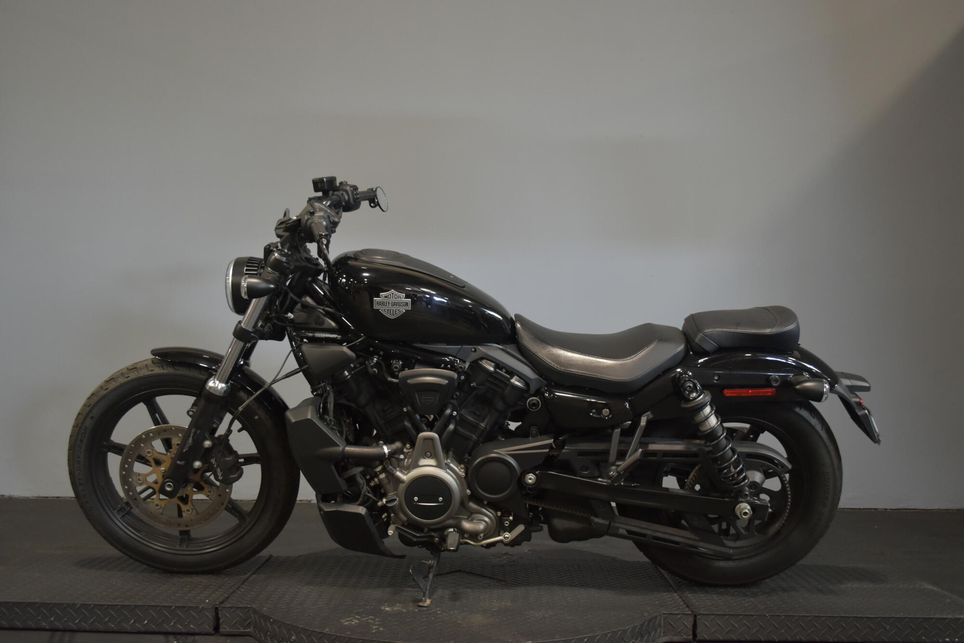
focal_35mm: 36
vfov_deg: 36.9
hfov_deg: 53.1
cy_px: 322
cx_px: 482
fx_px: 964
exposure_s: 1/30
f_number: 4
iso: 1000
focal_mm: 24
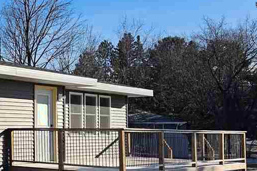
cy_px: 106
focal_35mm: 60
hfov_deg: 29.6
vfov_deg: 22.6
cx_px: -35
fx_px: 428
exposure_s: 1/577
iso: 10
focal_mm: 6.3
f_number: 1.7
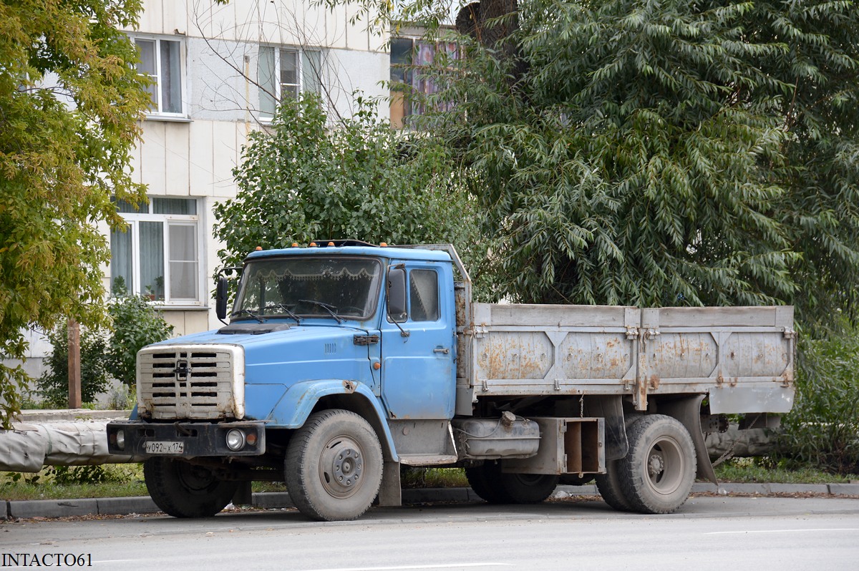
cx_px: 430
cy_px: 286
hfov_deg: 15.2
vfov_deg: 10.1
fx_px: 3219
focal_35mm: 135
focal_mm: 90
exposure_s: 1/160
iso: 200
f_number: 6.3
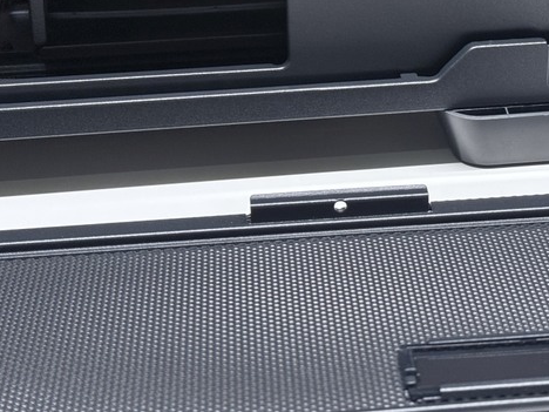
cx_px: 380
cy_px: 84
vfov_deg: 18.3
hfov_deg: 24.3
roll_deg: +0.0
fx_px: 1269
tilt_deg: -24.7
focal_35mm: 80
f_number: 1.78
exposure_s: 1/62
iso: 80
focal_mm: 6.76
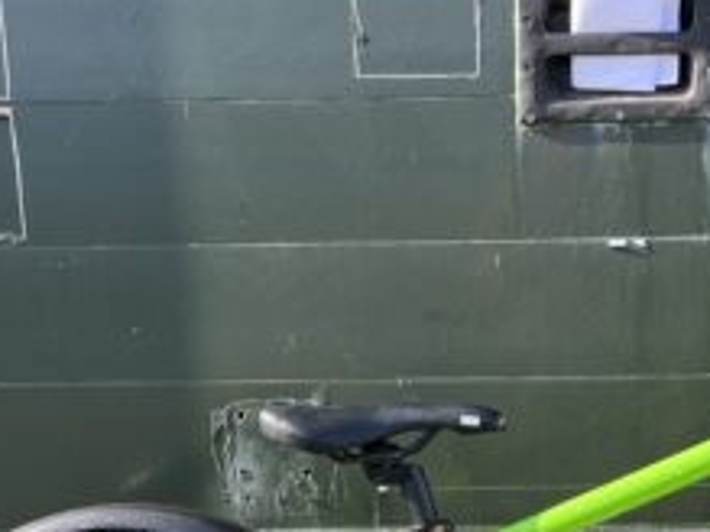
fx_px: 1168
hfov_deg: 33.0
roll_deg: +1.9
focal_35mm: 57
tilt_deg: -12.9
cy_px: 496
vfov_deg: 24.7
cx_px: 551
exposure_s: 1/527
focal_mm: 5.1
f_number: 1.6
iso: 50
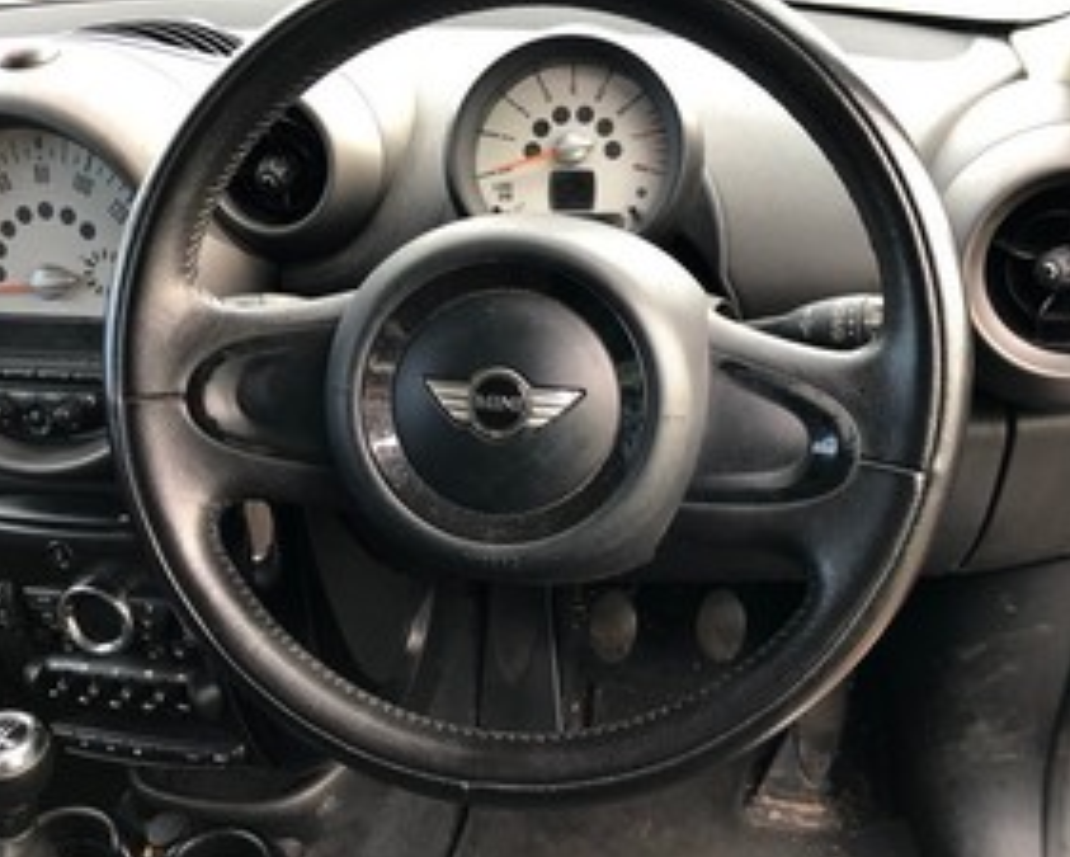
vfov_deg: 43.3
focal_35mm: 34
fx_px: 1077
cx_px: 586
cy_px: 396
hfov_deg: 52.7
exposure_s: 1/40
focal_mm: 4
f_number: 1.8
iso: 25
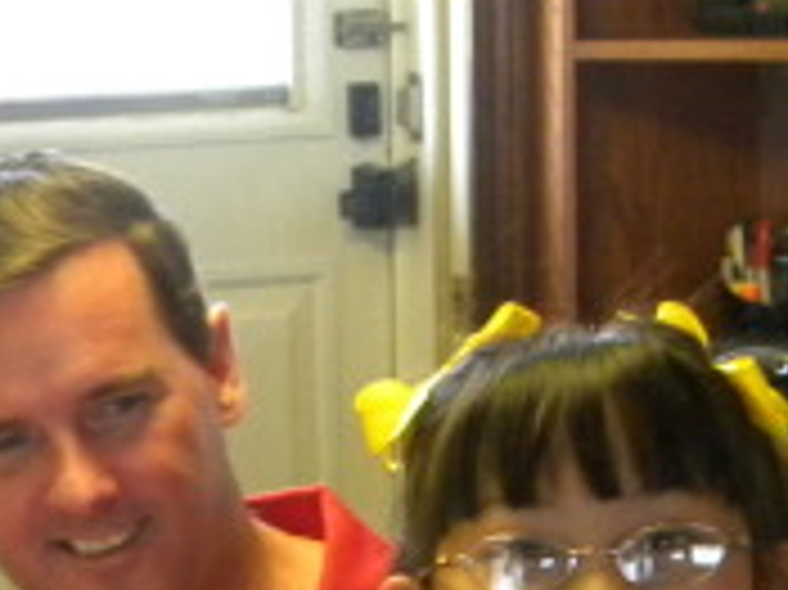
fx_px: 3412
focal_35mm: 150
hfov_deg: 13.2
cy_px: 977
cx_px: 482
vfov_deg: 9.5
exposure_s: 1/17.5
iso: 400
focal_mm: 7.3
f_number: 3.8
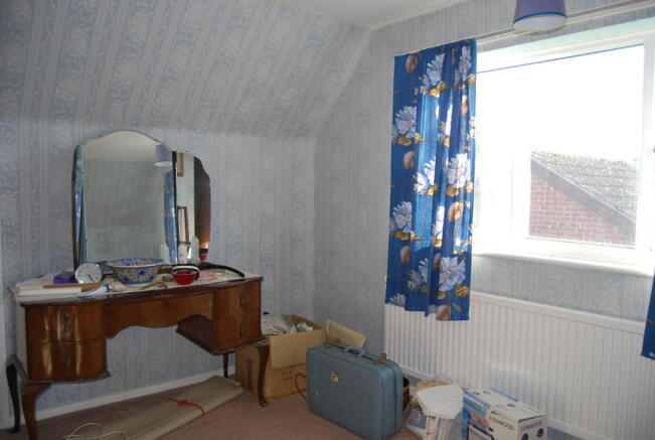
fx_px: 492
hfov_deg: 67.3
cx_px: 328
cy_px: 220
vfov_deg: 48.1
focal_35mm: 27
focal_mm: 18
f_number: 3.5
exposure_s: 1/125
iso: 160
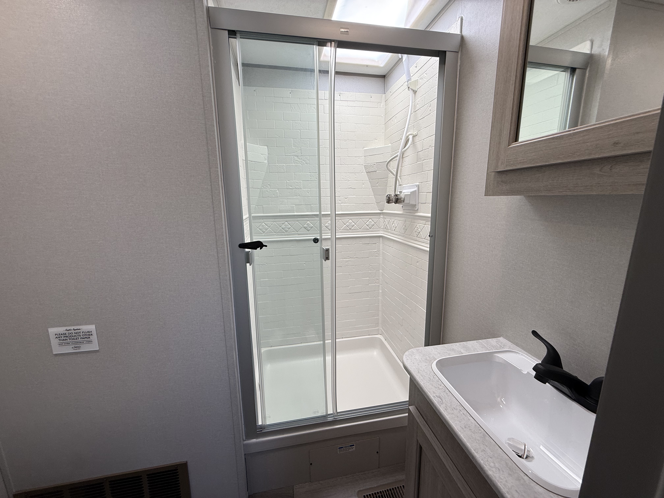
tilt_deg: -9.5
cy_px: 249
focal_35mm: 14
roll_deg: +0.6
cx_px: 332
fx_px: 269
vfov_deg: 85.7
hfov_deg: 102.1
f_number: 2.2
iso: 64
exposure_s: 1/99
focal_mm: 2.22
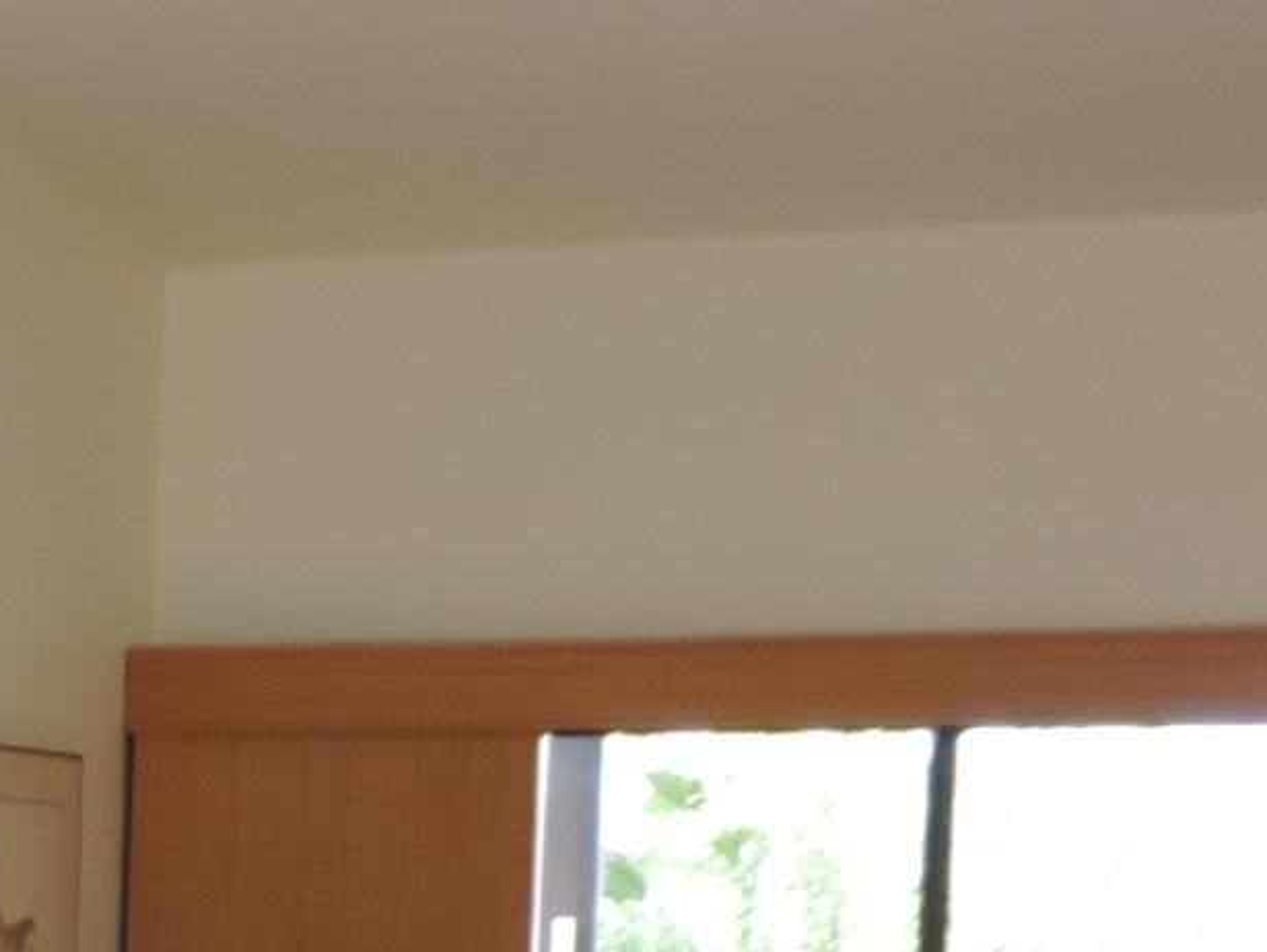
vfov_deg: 11.7
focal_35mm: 117
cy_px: 1758
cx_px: -453
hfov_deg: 15.8
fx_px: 4285
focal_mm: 4.3
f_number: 3
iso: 80
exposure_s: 1/50
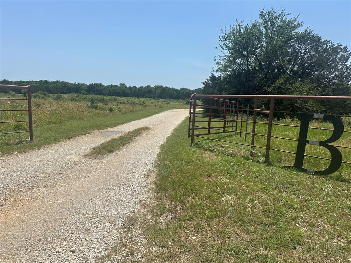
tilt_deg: -8.7
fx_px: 243
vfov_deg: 56.8
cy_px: 132
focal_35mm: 24
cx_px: 176
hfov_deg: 71.6
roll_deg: -1.5
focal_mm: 6.86
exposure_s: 1/6623
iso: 80
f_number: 1.78
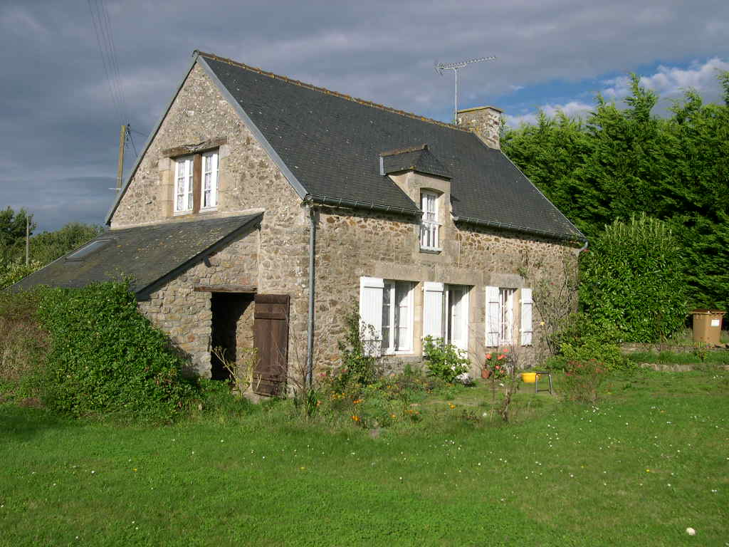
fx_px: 800
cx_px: 364
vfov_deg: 37.7
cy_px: 274
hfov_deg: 49.0
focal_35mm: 38
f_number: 7.6
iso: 100
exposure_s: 1/255
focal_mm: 8
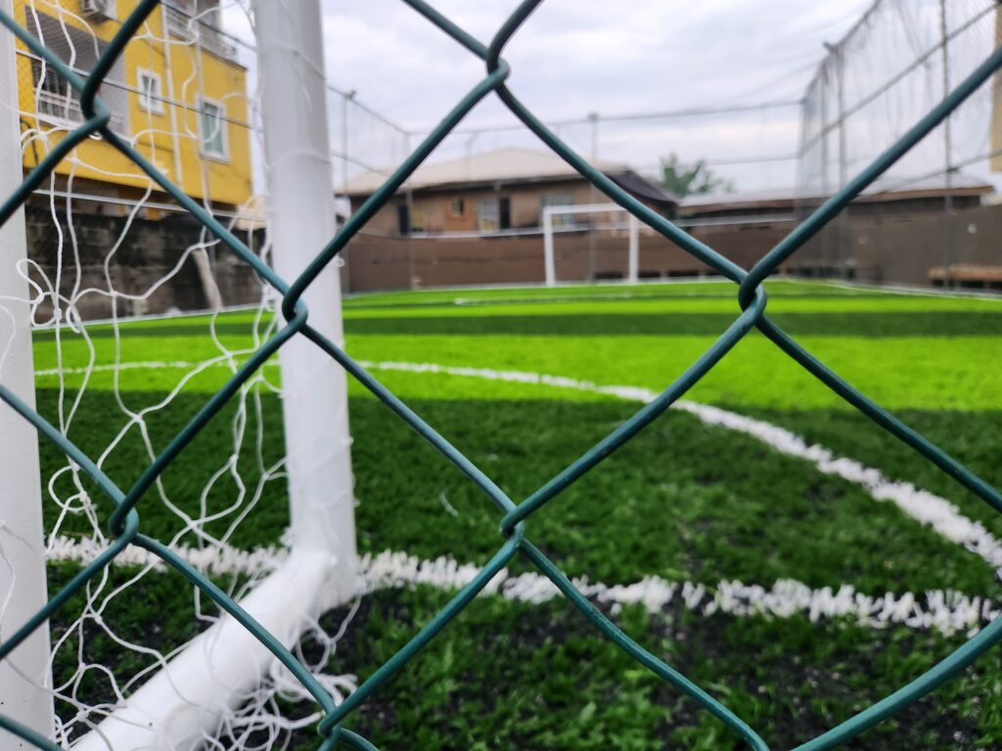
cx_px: 501
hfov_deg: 73.9
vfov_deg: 58.9
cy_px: 376
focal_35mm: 23
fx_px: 666
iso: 125
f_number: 1.8
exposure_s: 1/100
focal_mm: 5.4
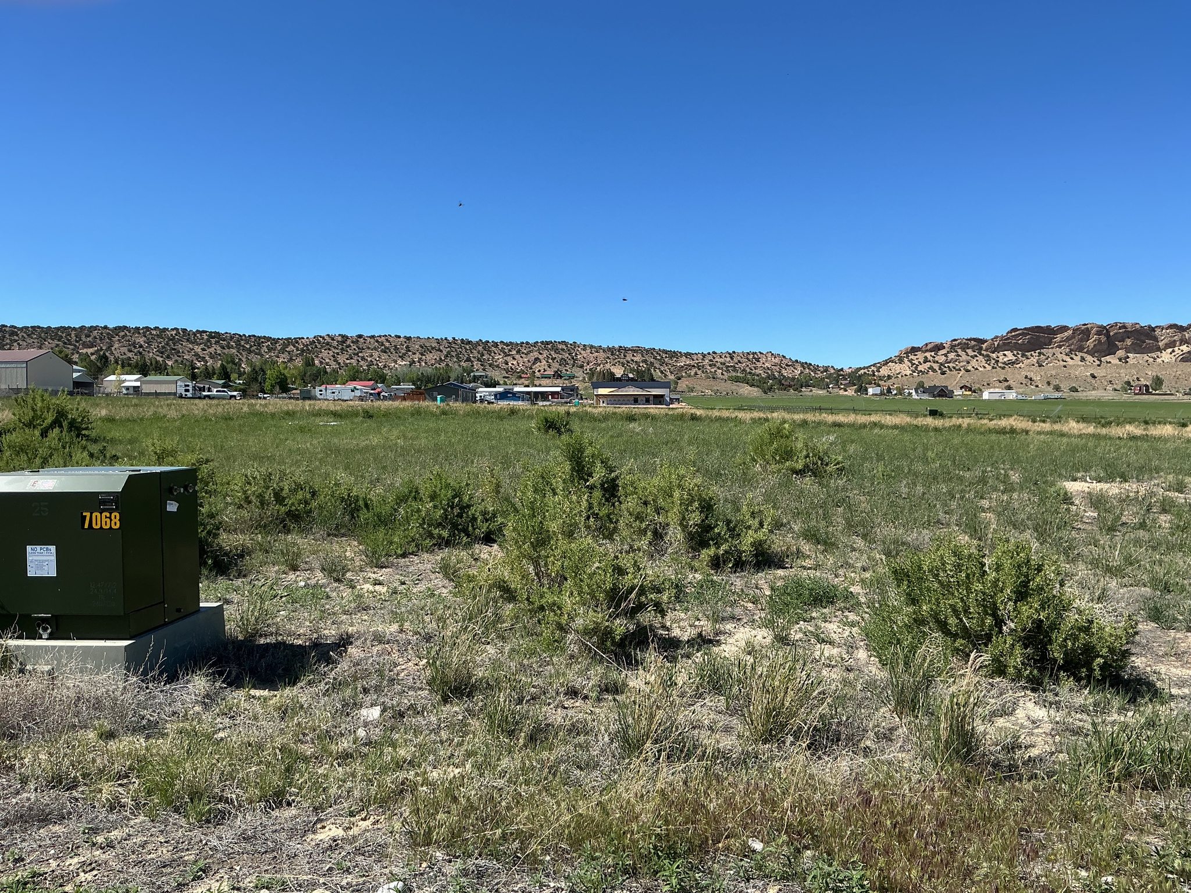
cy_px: 446
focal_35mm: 29
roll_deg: -0.1
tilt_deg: -2.5
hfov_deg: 61.7
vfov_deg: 48.2
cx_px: 596
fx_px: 998
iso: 25
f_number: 1.8
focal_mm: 3
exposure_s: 1/1786
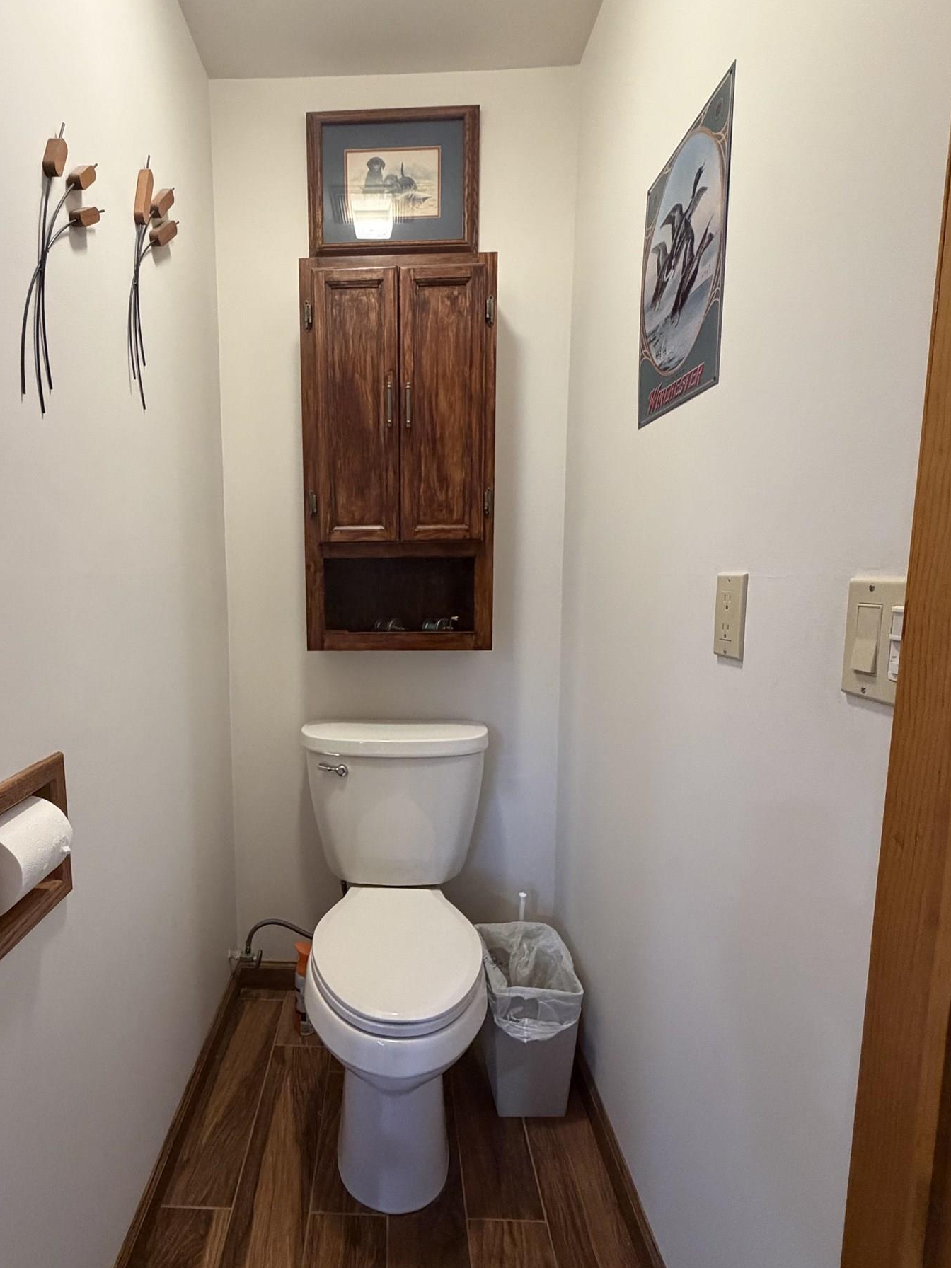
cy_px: 653
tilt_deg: -6.8
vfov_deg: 87.7
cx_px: 371
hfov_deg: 70.7
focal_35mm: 18
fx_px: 659
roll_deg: -0.4
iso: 400
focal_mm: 2.22
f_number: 2.2
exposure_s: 1/60
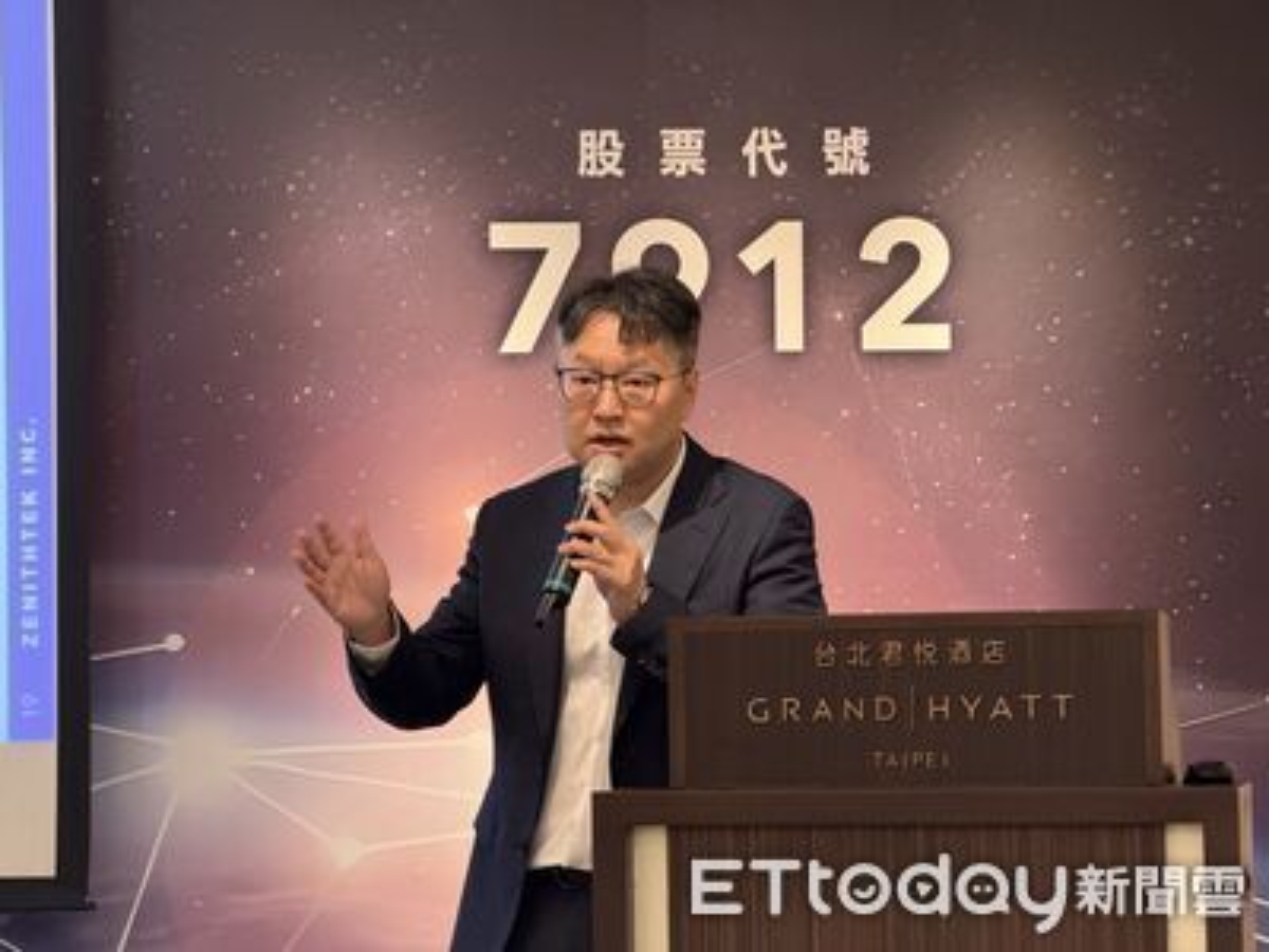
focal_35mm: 100
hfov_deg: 19.6
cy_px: 476
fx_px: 3666
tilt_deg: +3.3
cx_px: 634
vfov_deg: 14.8
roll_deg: +0.9
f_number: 2.8
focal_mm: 16.89
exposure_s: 1/60
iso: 400
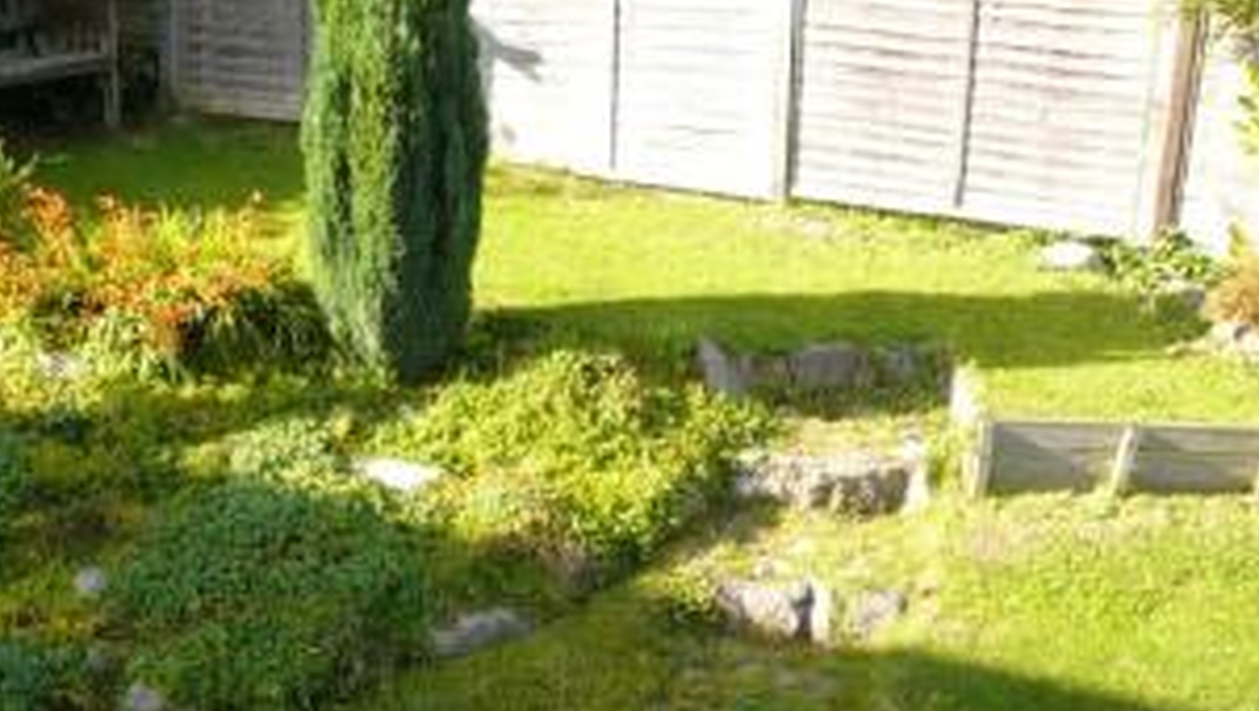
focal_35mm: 59
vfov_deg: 19.6
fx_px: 1972
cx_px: 550
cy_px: 767
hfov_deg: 35.4
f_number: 2.8
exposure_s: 1/250
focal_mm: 4.6
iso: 100
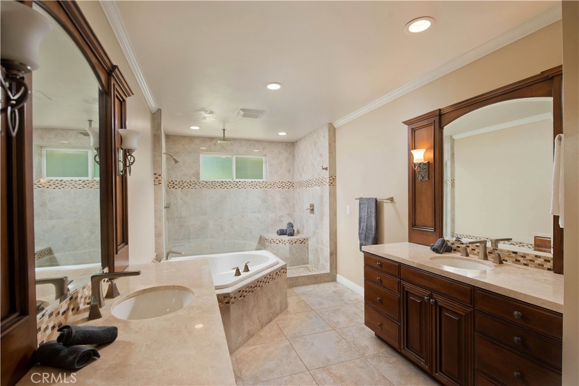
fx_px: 273
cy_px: 193
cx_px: 290
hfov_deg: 93.3
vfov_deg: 70.5
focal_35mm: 17
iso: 400
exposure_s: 1/200
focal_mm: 17
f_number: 5.6
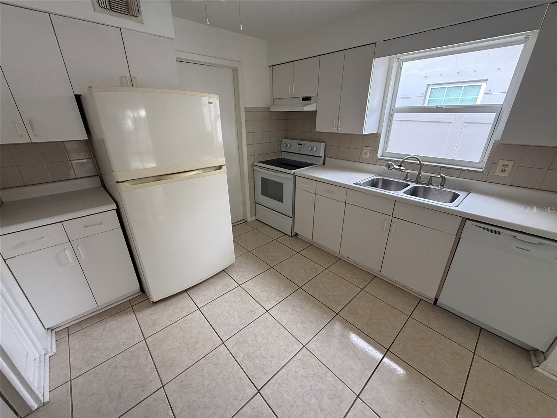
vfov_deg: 85.7
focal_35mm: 14
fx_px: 225
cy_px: 209
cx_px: 278
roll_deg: +1.4
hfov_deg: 102.1
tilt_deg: -23.2
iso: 200
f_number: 2.2
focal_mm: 2.22
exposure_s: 1/99
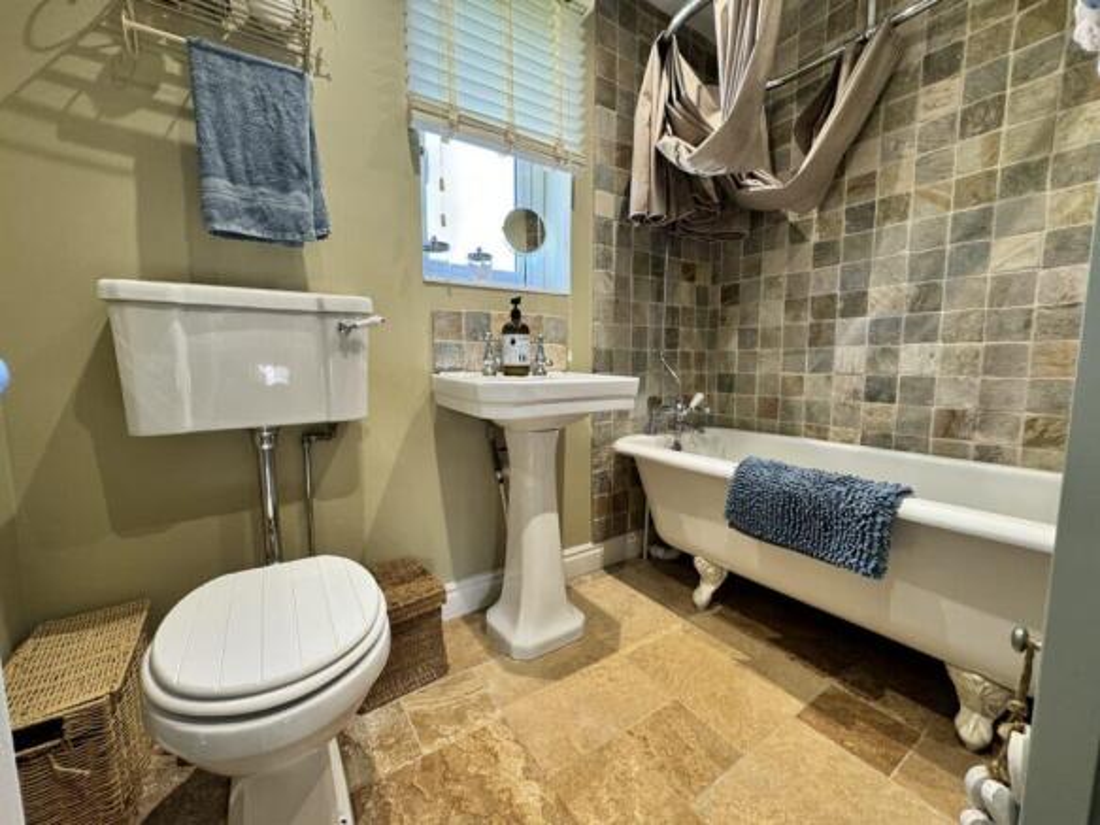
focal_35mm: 14
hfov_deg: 102.1
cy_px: 412
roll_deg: +0.5
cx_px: 550
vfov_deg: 85.7
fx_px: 445
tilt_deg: -6.5
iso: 160
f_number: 2.2
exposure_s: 1/50
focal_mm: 2.22
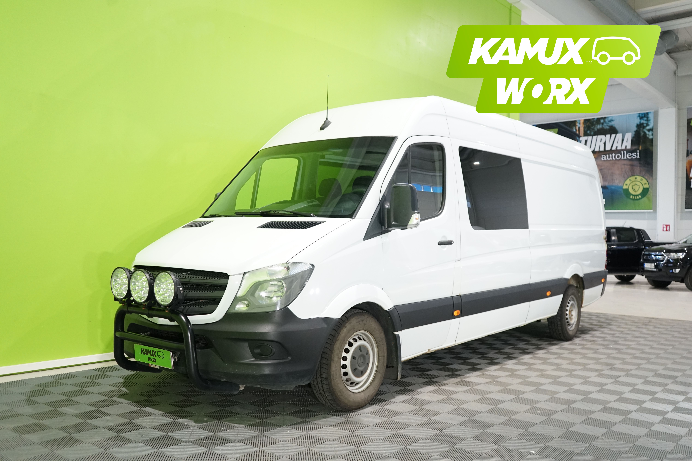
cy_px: 230
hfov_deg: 60.3
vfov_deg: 42.3
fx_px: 596
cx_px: 346
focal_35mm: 31
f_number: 4
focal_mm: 31
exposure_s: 1/125
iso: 2000
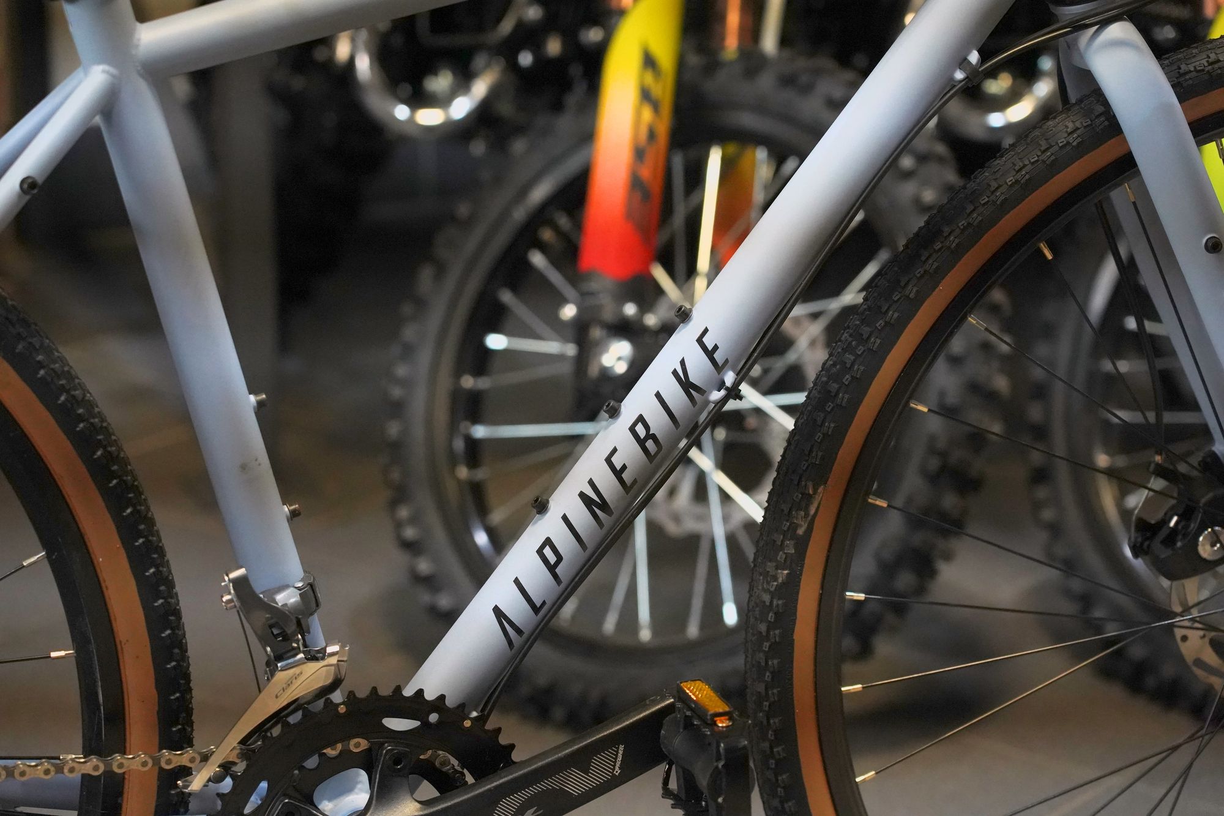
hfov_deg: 19.5
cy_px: 408
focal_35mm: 105
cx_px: 612
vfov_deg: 13.0
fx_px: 3569
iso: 6400
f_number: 5
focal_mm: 105
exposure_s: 1/200
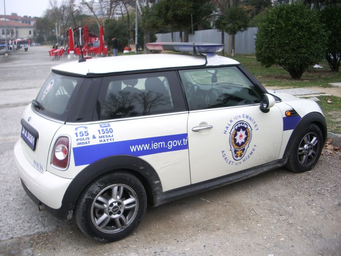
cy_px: 128
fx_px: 345
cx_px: 170
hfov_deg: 52.6
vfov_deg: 40.7
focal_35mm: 35
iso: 50
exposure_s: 1/160
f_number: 2.6
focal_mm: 5.8
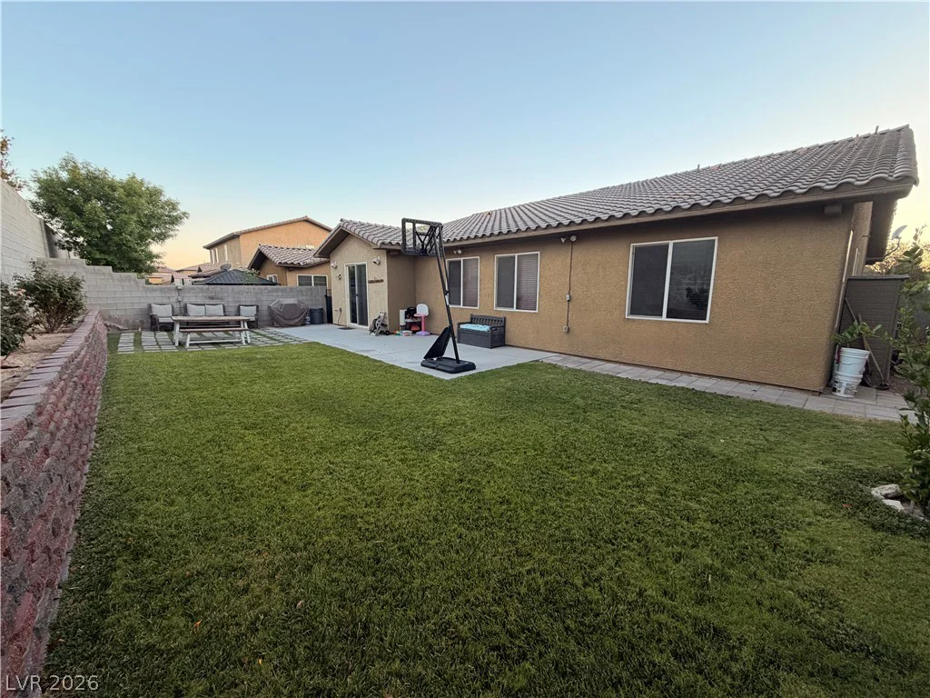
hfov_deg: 102.1
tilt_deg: -9.7
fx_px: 376
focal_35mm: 14
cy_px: 349
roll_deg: +0.0
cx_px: 465
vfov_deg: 85.7
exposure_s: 1/121
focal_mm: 2.22
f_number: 2.2
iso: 100
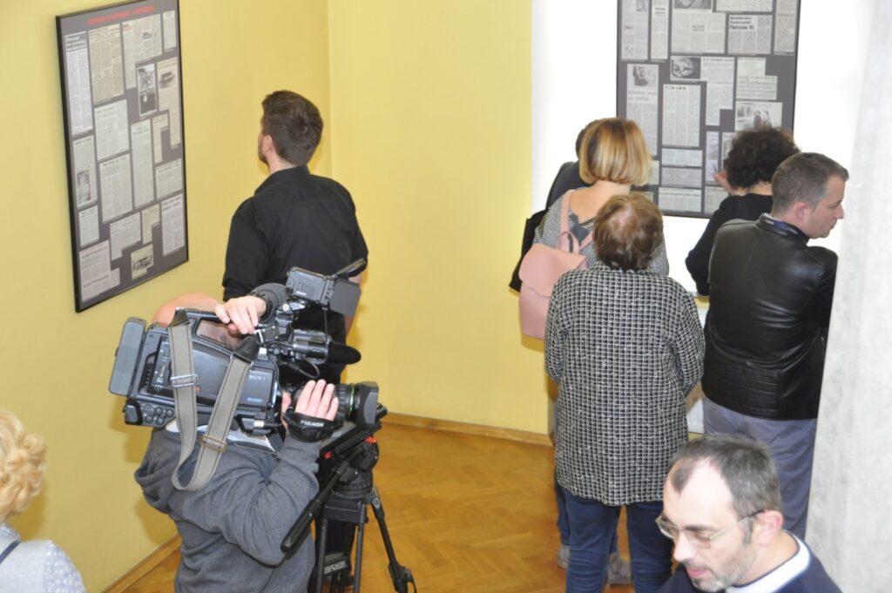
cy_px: 296
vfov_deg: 18.9
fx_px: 1783
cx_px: 446
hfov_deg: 28.1
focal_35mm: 72
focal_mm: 48
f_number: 5.6
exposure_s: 1/60
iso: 800
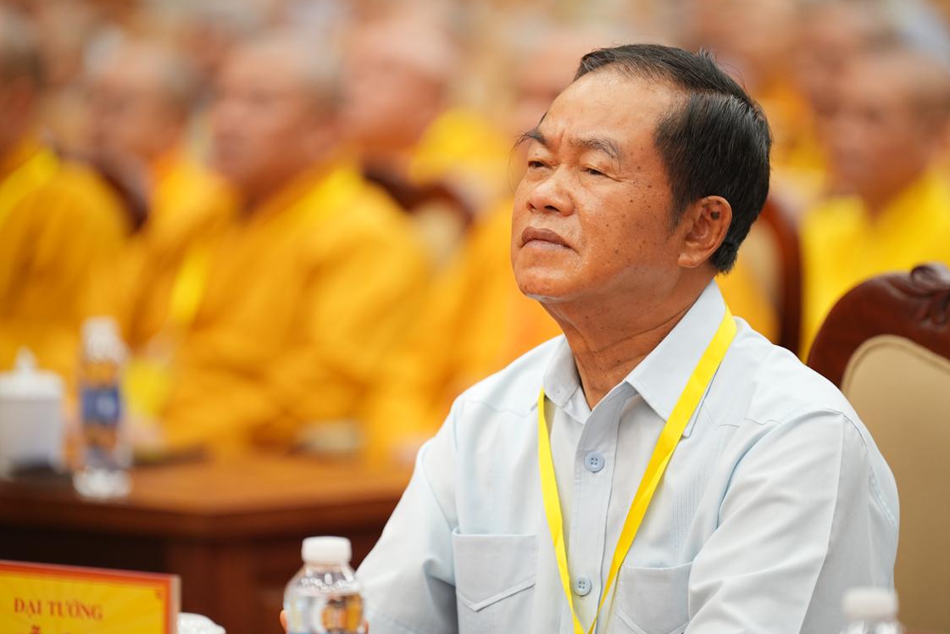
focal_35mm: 214
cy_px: 302
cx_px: 508
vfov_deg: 6.4
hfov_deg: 9.6
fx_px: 5648
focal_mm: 200
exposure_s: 1/125
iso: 1600
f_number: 2.8
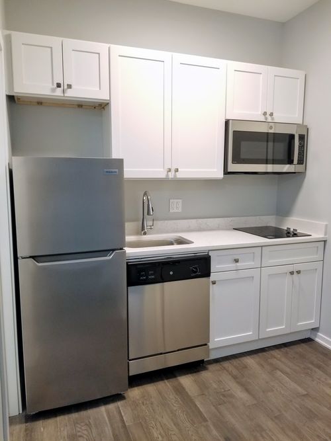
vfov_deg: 67.3
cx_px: 166
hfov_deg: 53.0
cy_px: 220
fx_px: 332
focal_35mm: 26
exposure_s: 1/30
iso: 160
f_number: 1.7
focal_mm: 4.25
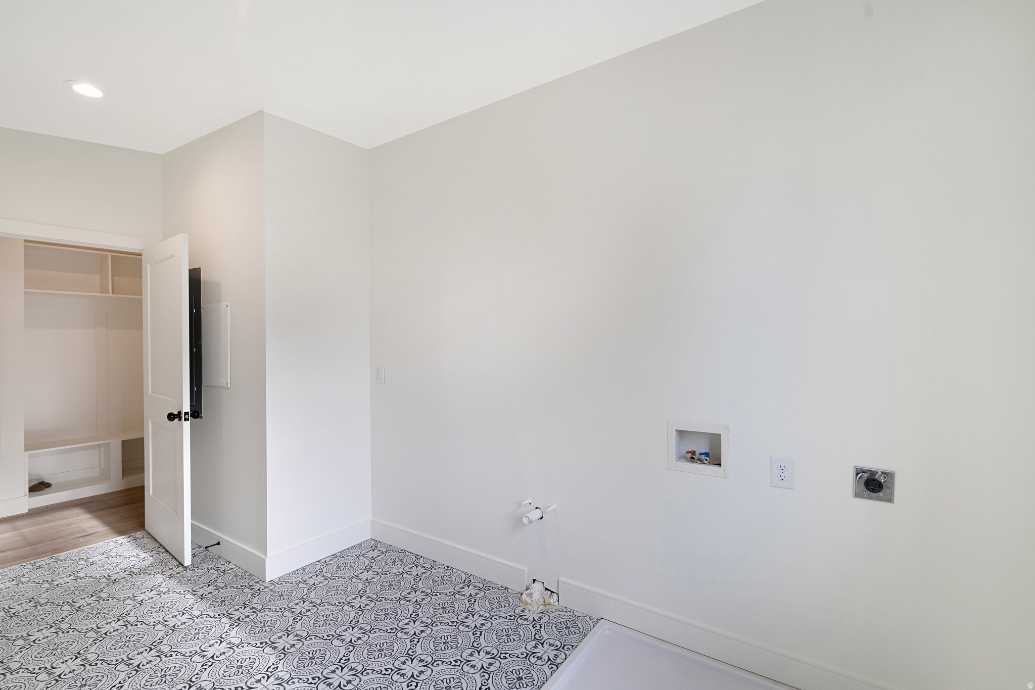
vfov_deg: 73.8
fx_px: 460
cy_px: 345
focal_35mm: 16
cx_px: 518
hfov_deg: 96.7
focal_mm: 16
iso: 400
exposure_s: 1/5
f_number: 9
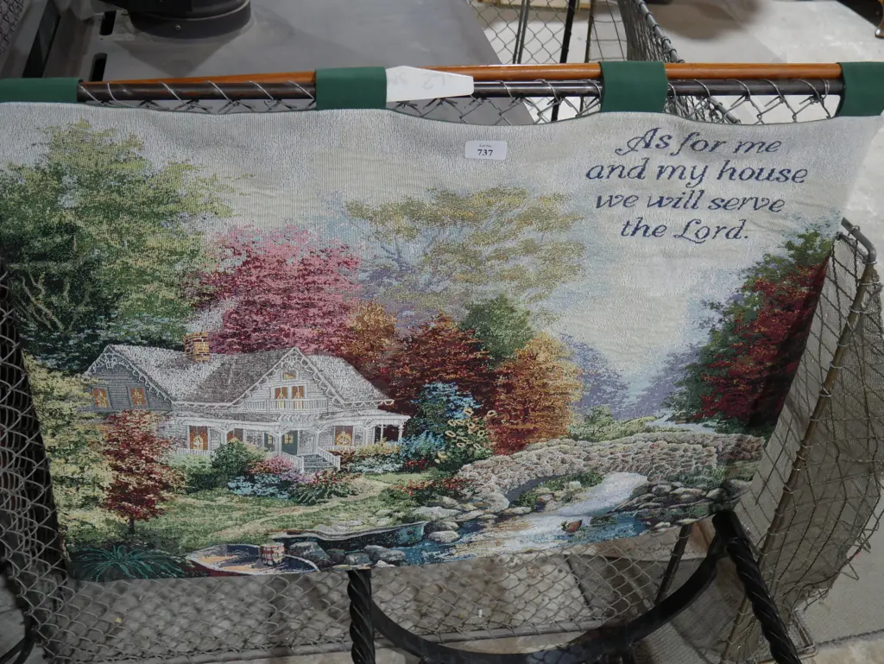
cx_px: 442
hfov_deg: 49.0
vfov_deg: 37.8
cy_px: 332
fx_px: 971
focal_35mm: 38
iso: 640
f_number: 4.1
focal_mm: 19
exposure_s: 1/60
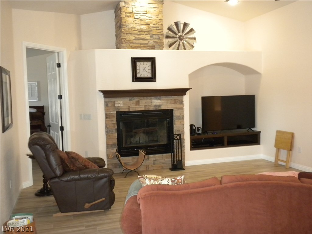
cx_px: 156
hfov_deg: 50.1
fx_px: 333
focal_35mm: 37
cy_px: 117
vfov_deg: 38.7
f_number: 3.5
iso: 400
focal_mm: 6.6
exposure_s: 1/30
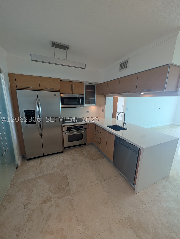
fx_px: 83
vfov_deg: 110.5
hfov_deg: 94.6
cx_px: 90
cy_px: 120
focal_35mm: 12
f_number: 1.7
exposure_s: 1/120
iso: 74
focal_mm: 2.02
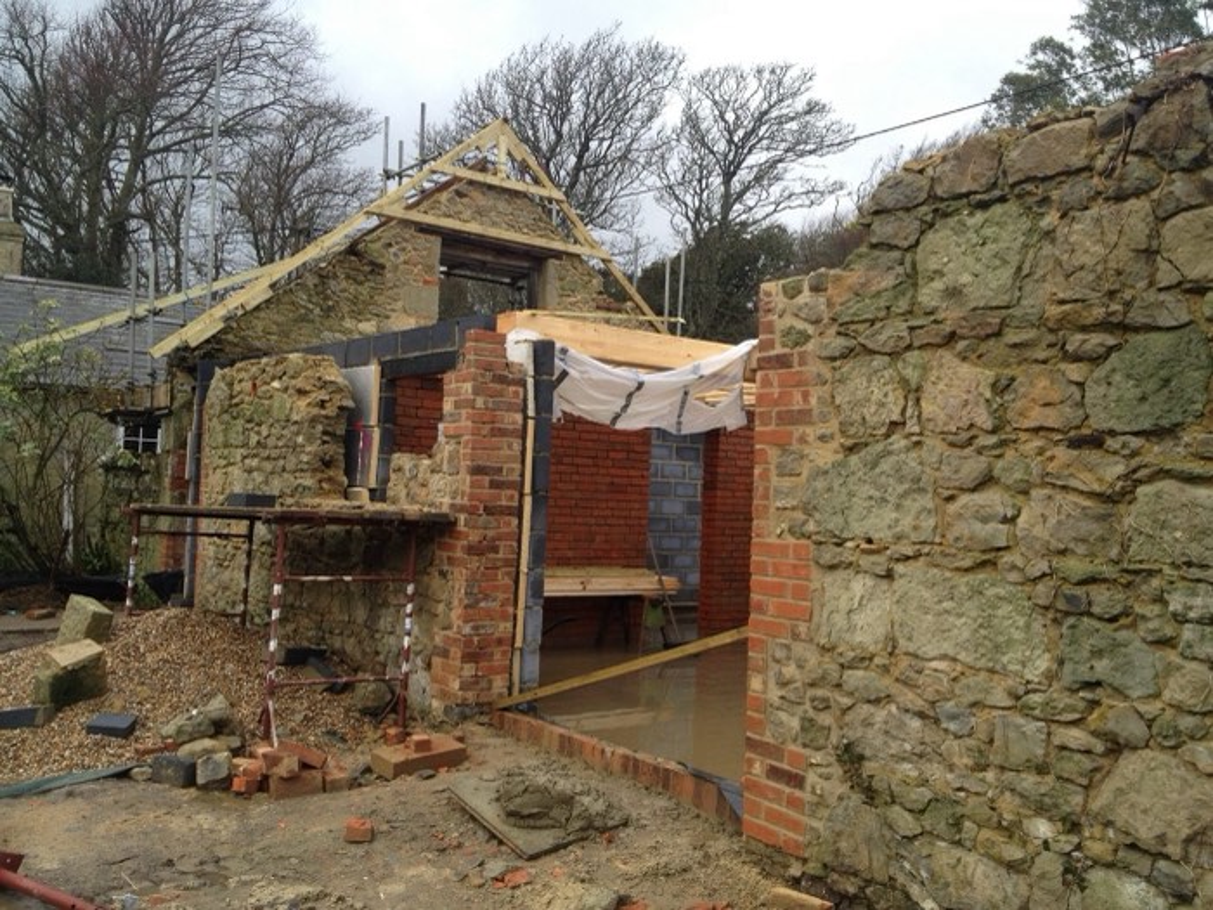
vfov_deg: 40.7
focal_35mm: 35
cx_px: 606
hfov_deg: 52.6
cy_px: 455
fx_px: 1226
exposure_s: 1/121
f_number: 2.4
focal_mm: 4.28
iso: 50
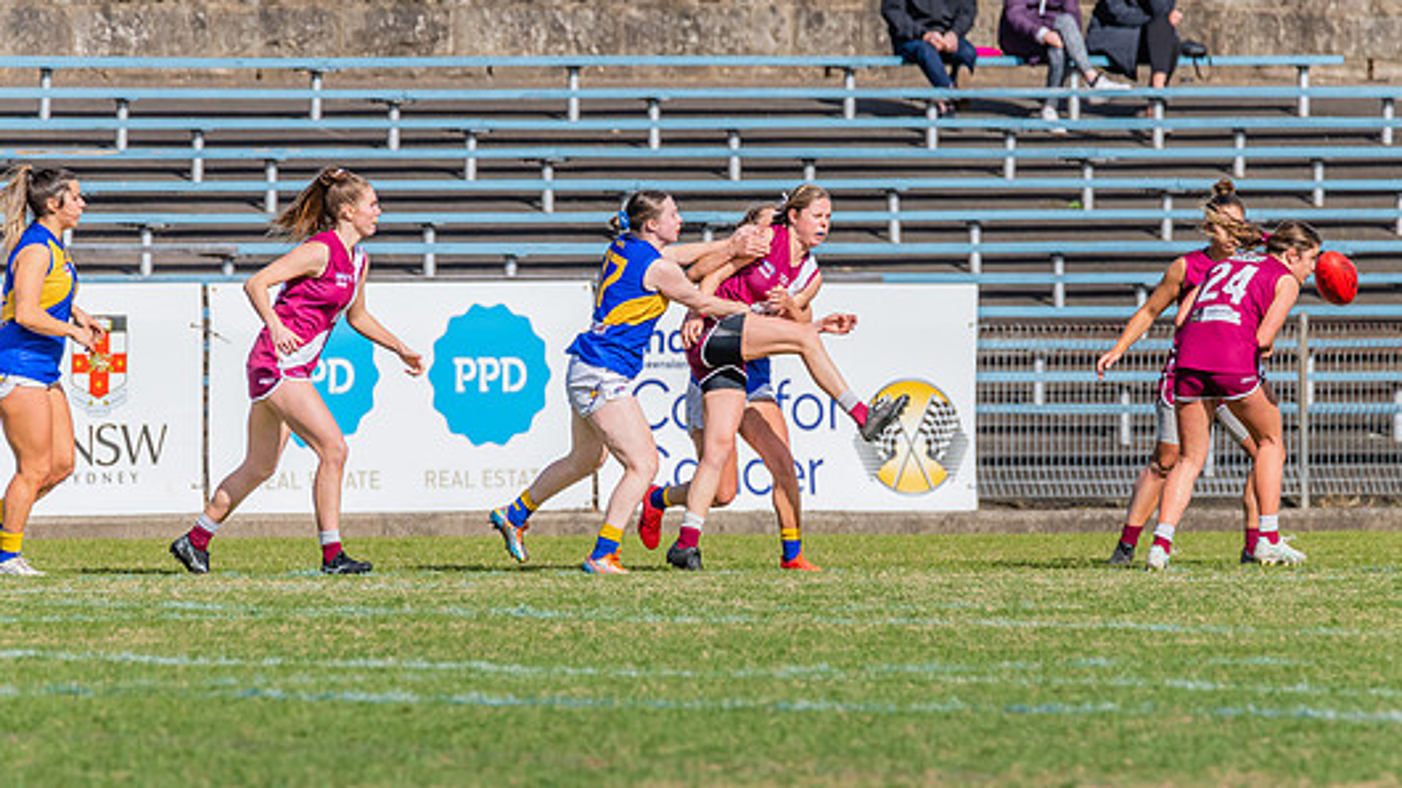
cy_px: 444
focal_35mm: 694
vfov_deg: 1.8
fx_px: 25797
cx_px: 715
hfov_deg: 3.1
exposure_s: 1/1600
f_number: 13
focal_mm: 600
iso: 800
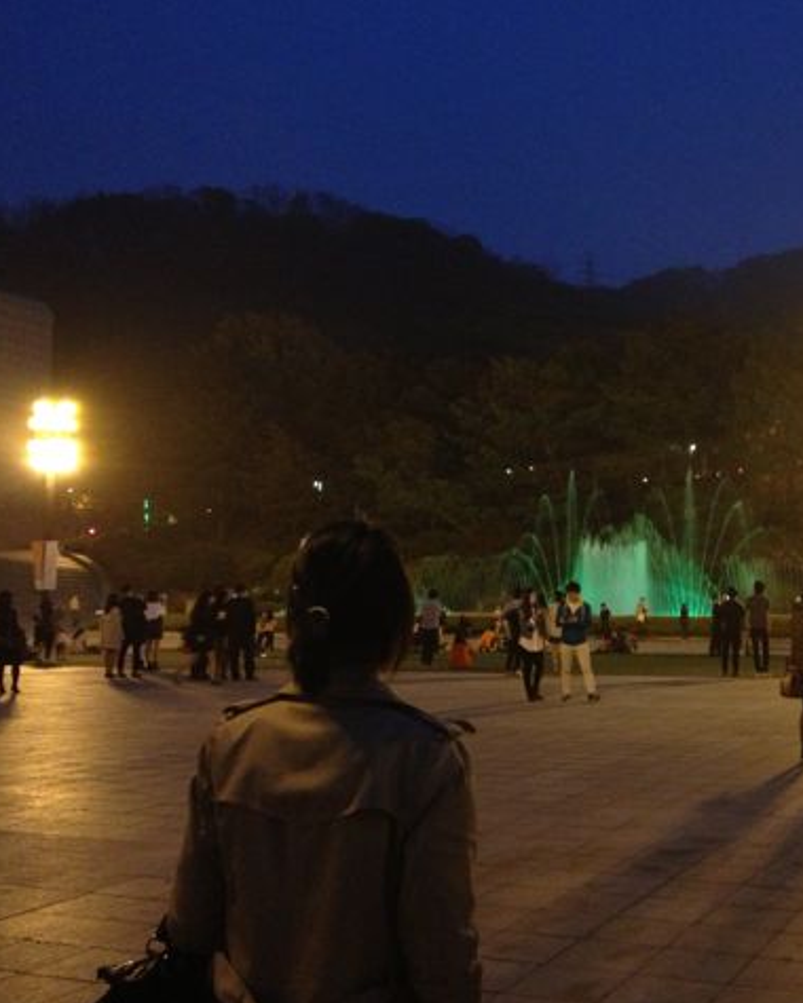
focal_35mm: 46
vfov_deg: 40.3
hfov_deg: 31.8
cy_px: 505
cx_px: 651
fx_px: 1367
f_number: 2.4
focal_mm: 4.28
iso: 400
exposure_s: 1/15
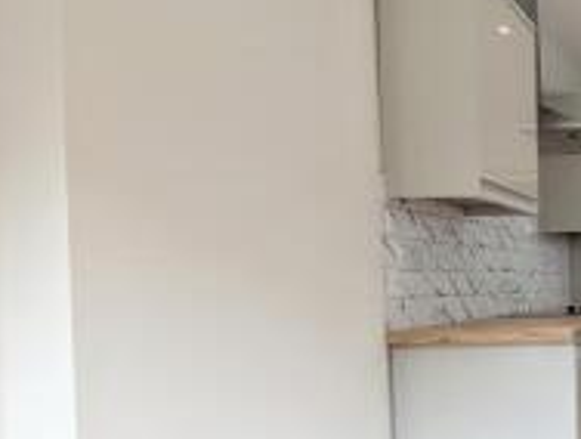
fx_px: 623
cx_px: 766
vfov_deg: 38.3
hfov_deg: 34.3
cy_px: 301
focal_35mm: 37
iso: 43
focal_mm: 2.02
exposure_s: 1/194
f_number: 1.7
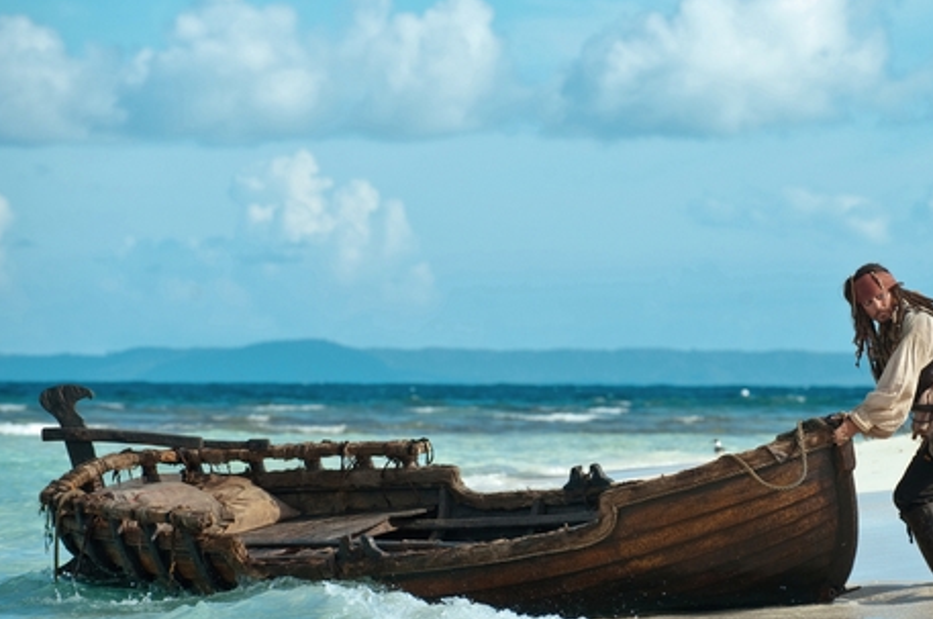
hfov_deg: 7.7
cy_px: 347
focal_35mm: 268
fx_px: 6933
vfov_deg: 5.1
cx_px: 680
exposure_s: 1/500
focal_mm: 175
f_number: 5.6
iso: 100
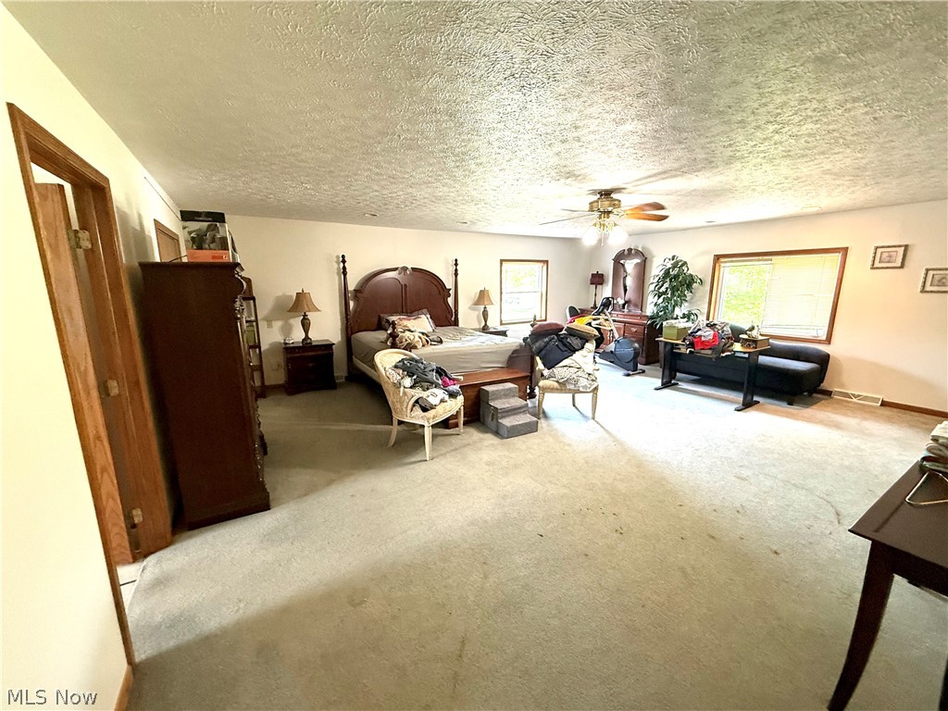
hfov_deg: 102.1
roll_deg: +0.7
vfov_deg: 85.7
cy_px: 356
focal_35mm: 14
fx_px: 383
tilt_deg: -9.3
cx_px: 474
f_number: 2.2
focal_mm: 2.22
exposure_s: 1/60
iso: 400
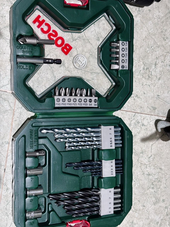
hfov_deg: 28.0
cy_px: 114
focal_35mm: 52
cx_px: 85
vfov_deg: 36.8
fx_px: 340
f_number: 1.6
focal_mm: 5.96
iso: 160
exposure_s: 1/43
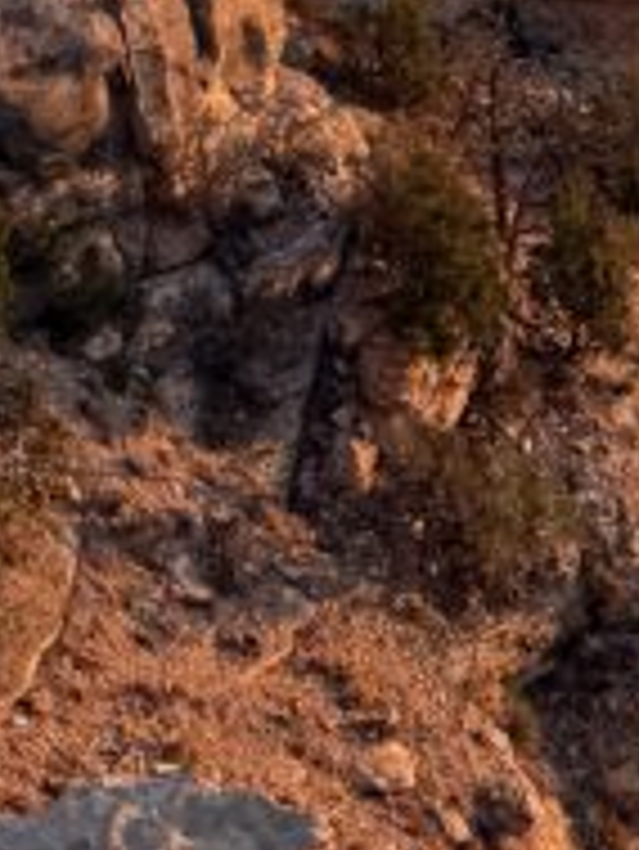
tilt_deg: -5.8
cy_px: -998
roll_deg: +0.3
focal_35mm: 130
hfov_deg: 11.2
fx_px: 3196
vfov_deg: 12.7
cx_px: 770
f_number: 1.78
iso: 80
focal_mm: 6.76
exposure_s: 1/722
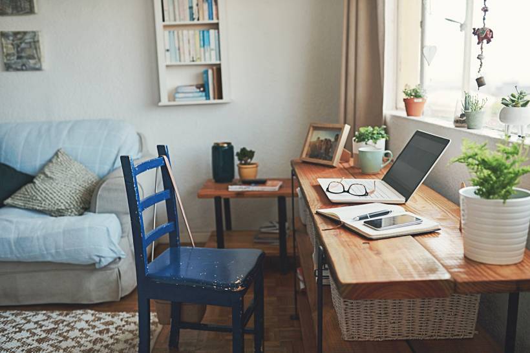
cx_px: 265
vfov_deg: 37.9
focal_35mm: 35
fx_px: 515
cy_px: 176
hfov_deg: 54.4
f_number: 2.8
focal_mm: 35
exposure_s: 1/320
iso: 125
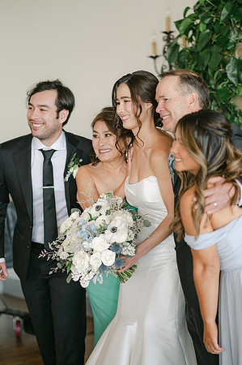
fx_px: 859
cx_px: 121
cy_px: 182
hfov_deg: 16.0
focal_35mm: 85
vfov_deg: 23.9
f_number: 2
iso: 200
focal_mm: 85
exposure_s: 1/125
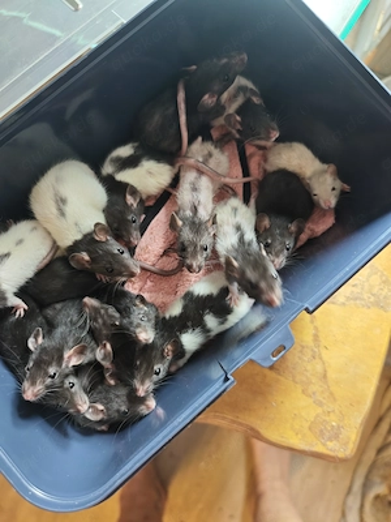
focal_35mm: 23
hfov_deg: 58.9
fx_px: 346
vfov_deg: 73.9
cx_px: 196
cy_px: 261
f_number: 1.63
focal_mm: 8.72
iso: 400
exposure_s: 1/50
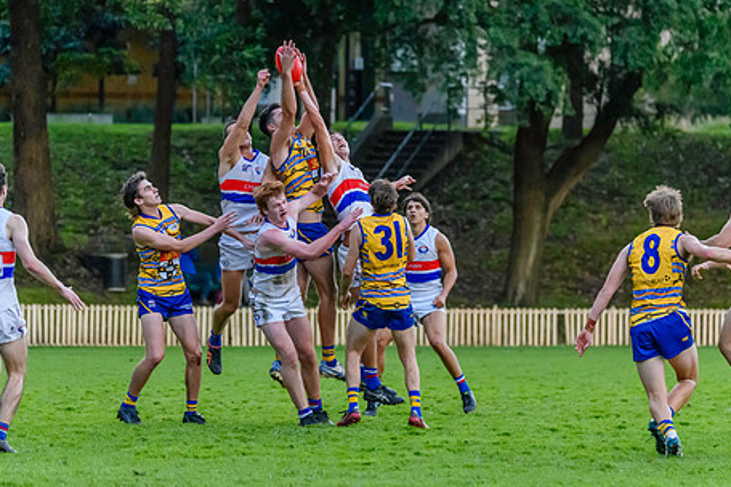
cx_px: 360
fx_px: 6842
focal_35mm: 337
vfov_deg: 4.1
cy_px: 245
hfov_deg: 6.1
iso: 10000
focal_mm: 250
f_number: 5.6
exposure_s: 1/1600
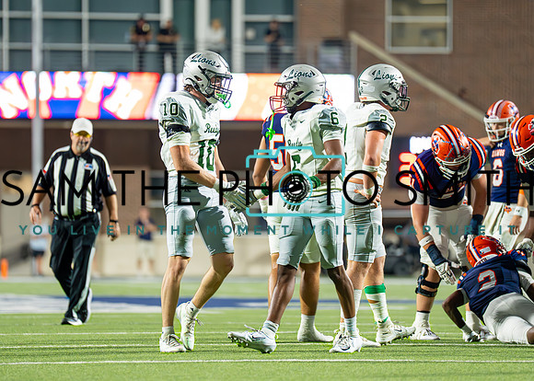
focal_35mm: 316
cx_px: 238
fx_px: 4787
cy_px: 166
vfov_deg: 4.6
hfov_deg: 6.4
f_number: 2.8
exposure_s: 1/1250
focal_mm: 200
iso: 3200
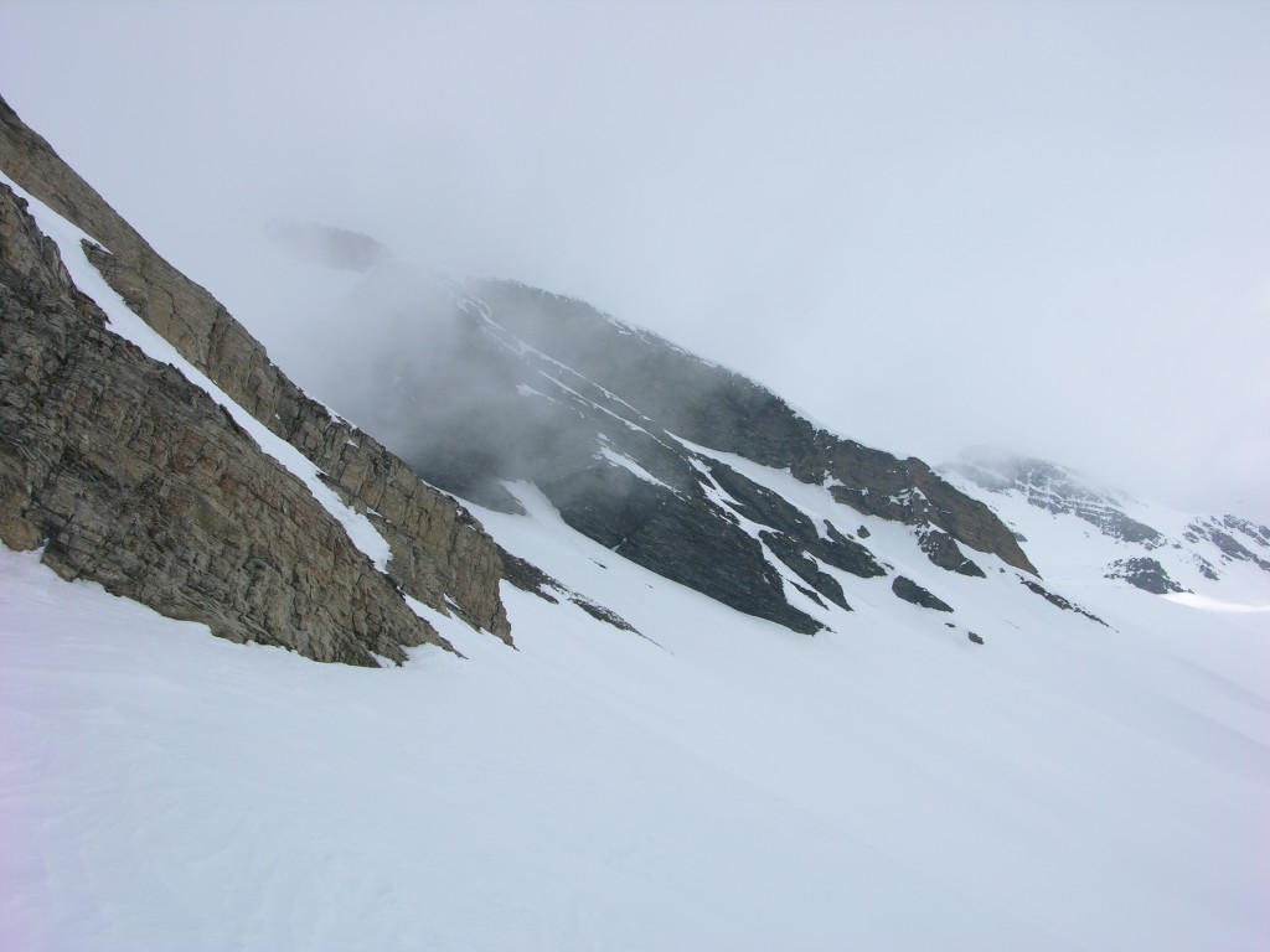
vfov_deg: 40.7
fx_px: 1284
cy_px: 476
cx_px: 635
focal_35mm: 35
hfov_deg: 52.6
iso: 50
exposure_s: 1/303
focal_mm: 8.9
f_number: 8
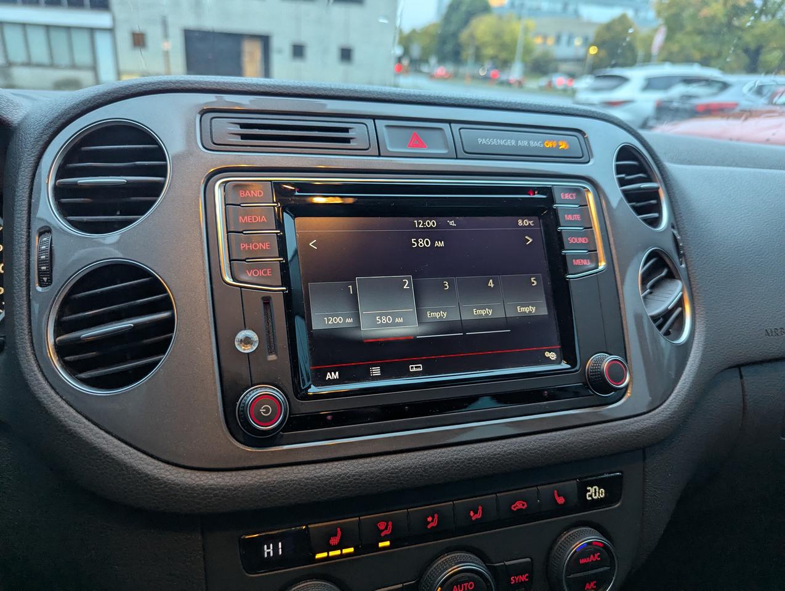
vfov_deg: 56.9
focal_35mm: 24
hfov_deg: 71.5
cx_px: 392
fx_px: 545
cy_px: 296
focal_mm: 6.81
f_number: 1.85
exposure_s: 1/120
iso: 620
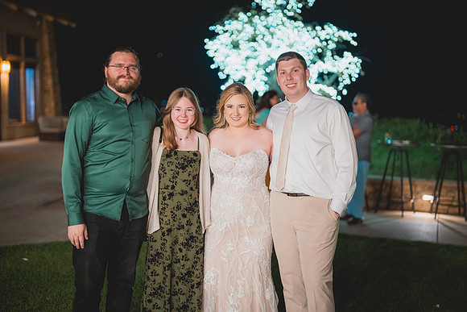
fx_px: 649
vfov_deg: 27.0
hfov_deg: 39.6
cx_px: 234
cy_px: 156
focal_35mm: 50
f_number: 1.2
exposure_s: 1/200
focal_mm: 50
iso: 3200
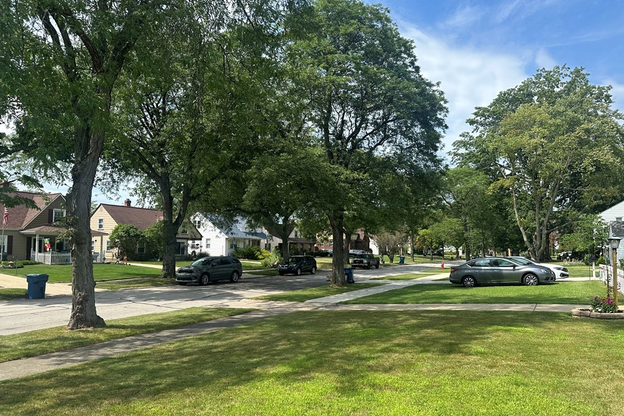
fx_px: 451
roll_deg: -0.4
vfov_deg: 49.5
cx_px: 301
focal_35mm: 26
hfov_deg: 69.4
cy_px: 221
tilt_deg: +3.5
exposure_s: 1/2410
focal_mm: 6.86
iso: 80
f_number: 1.78
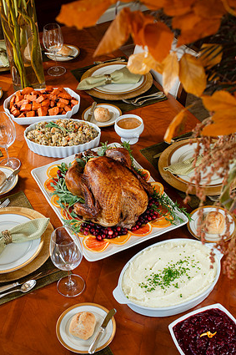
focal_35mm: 53
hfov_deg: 25.5
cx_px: 113
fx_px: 522
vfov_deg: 37.5
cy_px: 175
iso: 250
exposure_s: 1/60
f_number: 7.1
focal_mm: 50
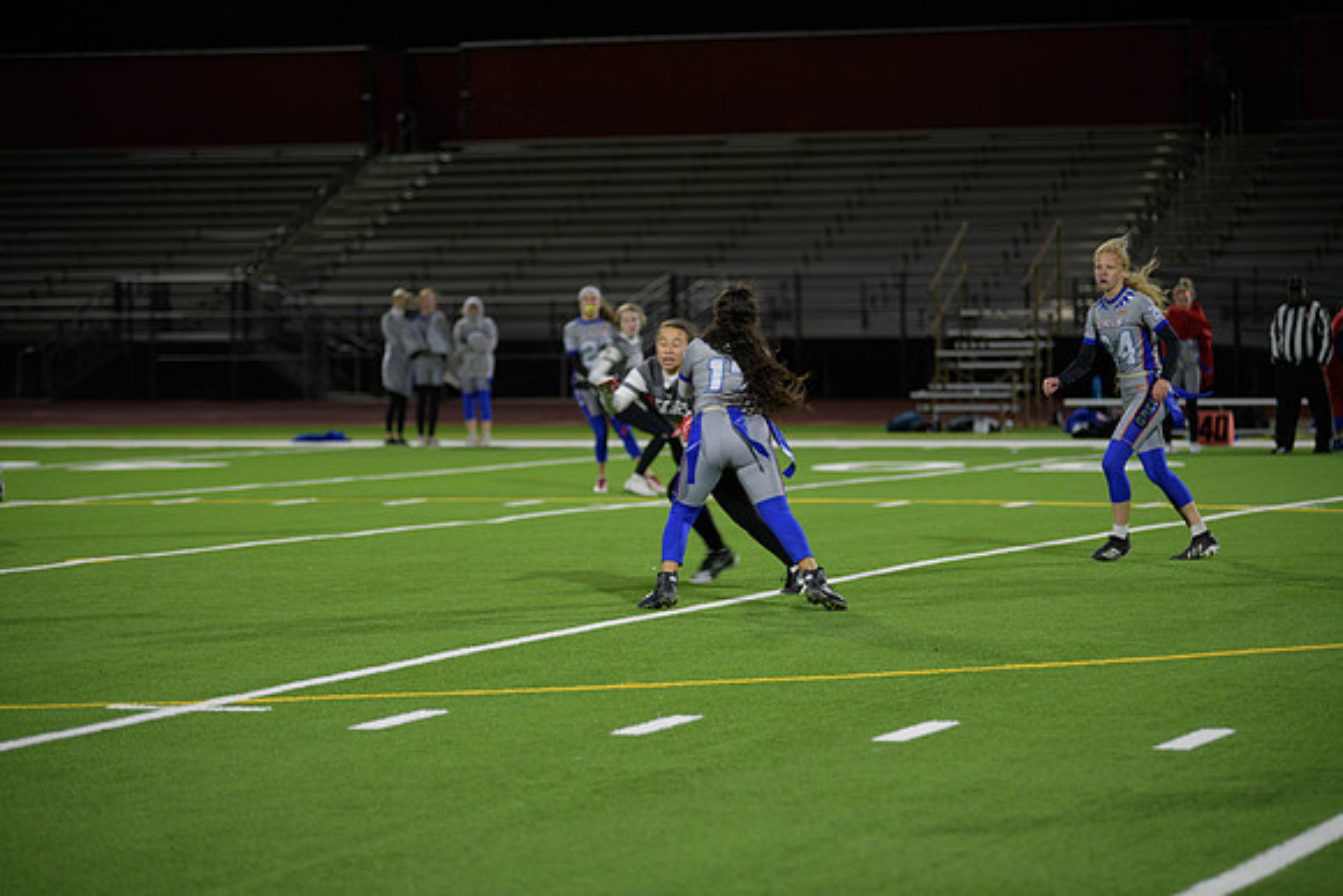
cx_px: 672
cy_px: 448
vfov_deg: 10.6
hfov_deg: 15.8
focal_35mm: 130
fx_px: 4851
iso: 720
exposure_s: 1/200
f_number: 2.8
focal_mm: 130
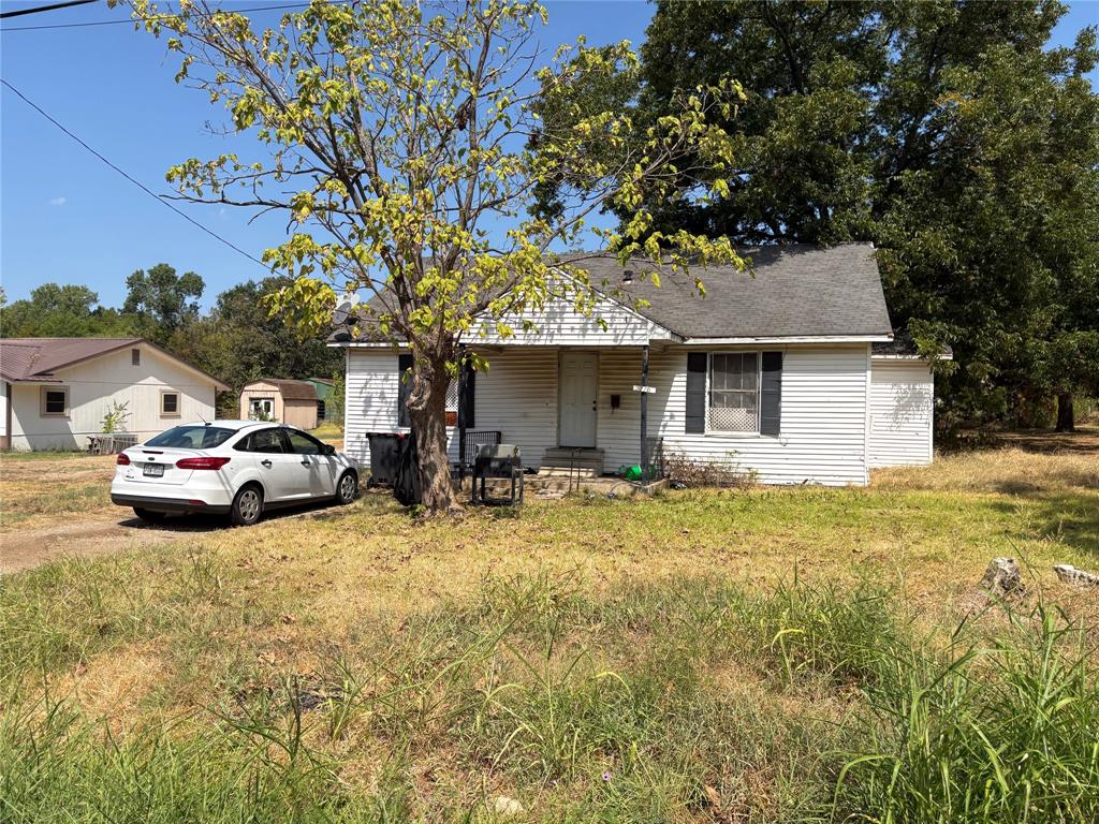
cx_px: 550
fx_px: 825
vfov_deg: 53.1
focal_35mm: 26
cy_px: 412
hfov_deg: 67.3
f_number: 1.6
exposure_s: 1/3831
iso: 50
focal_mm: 5.96
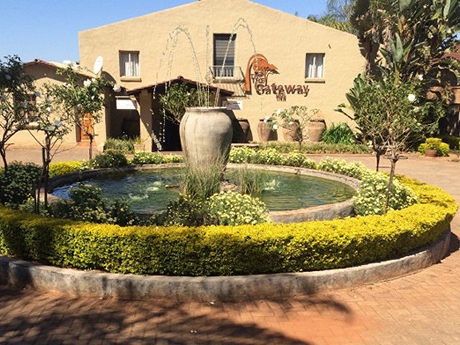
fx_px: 399
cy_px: 172
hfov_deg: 60.0
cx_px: 230
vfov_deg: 46.8
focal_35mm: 30
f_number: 2.2
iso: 32
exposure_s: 1/1466
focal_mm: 4.12
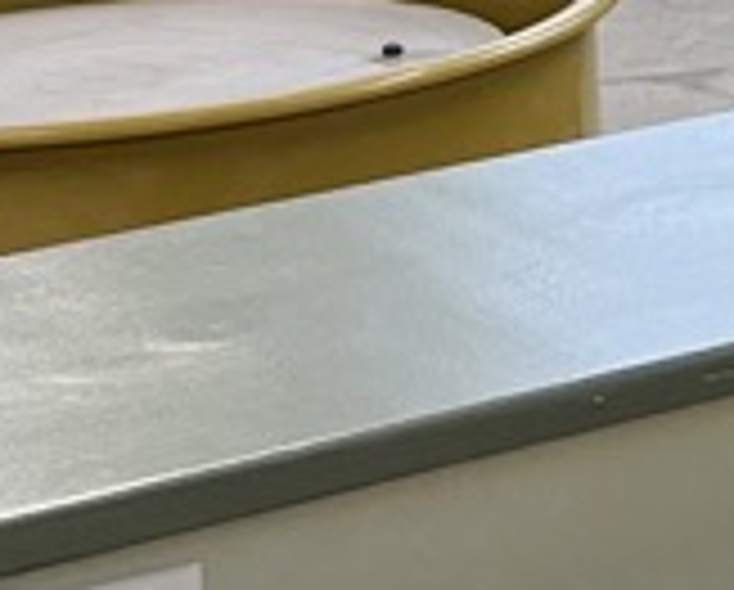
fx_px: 4331
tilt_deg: -10.7
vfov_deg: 7.7
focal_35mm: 199
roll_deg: -0.8
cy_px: -257
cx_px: 2315
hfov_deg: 8.1
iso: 80
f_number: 1.5
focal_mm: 5.7
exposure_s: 1/120
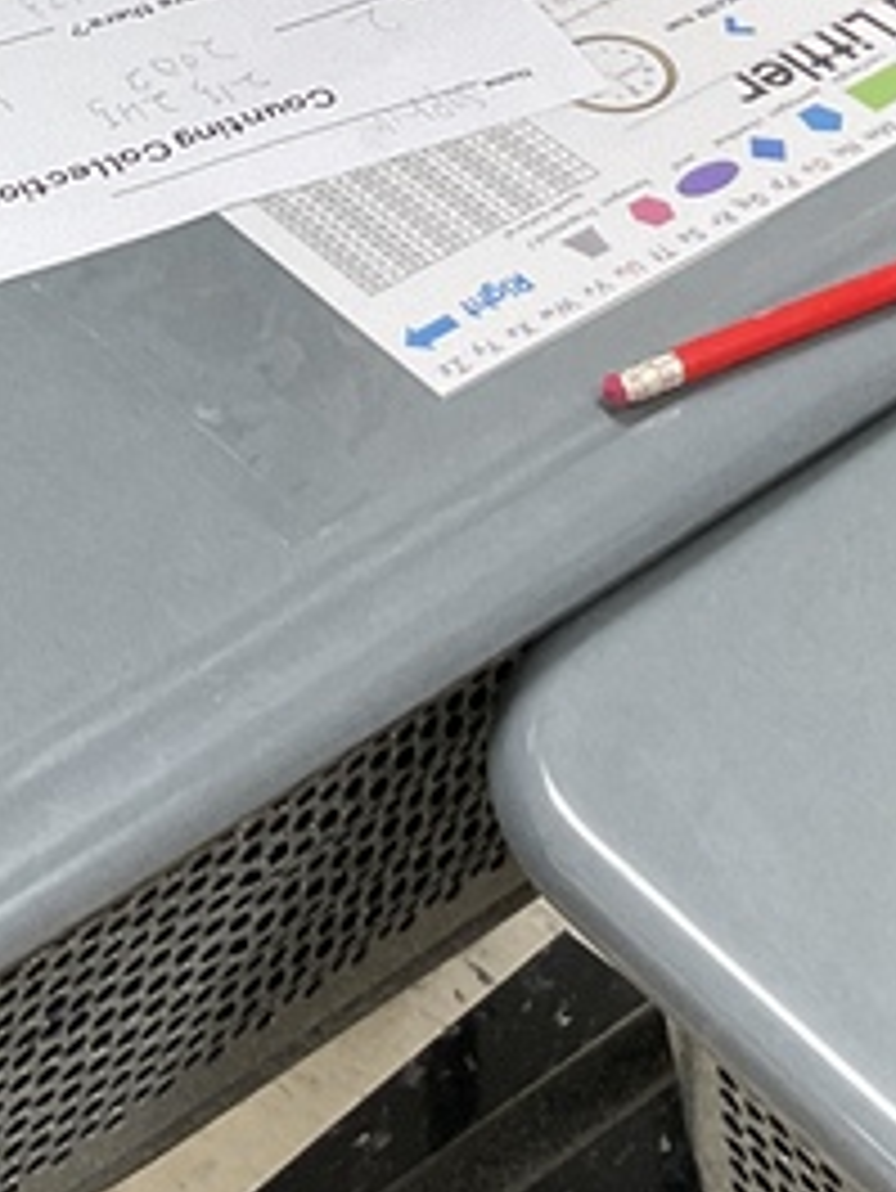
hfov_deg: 13.1
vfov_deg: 15.9
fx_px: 3862
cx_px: 63
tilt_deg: -27.1
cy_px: -670
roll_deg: +1.1
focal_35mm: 112
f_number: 1.8
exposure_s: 1/60
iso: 100
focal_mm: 3
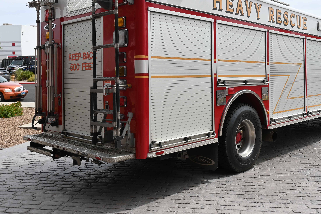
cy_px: 74
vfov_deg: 32.9
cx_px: 186
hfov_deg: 47.9
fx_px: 360
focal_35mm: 40
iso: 100
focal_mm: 19.5
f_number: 8
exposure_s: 1/250
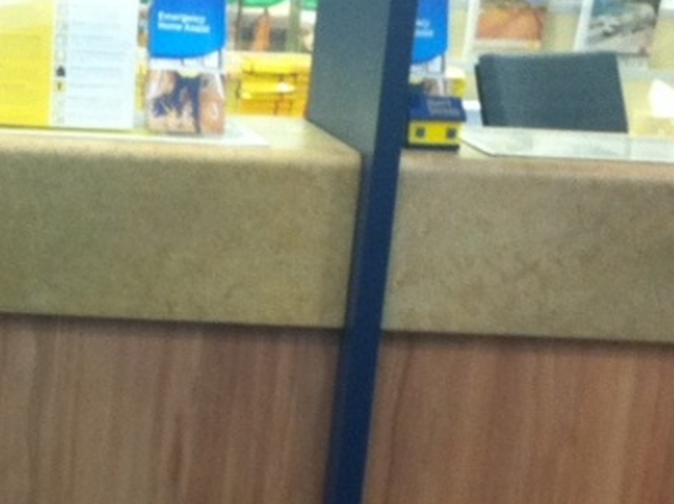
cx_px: -124
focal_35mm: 141
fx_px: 2742
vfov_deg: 10.4
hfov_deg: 13.6
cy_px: 570
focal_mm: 3.85
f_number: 2.8
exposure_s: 1/15
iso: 125
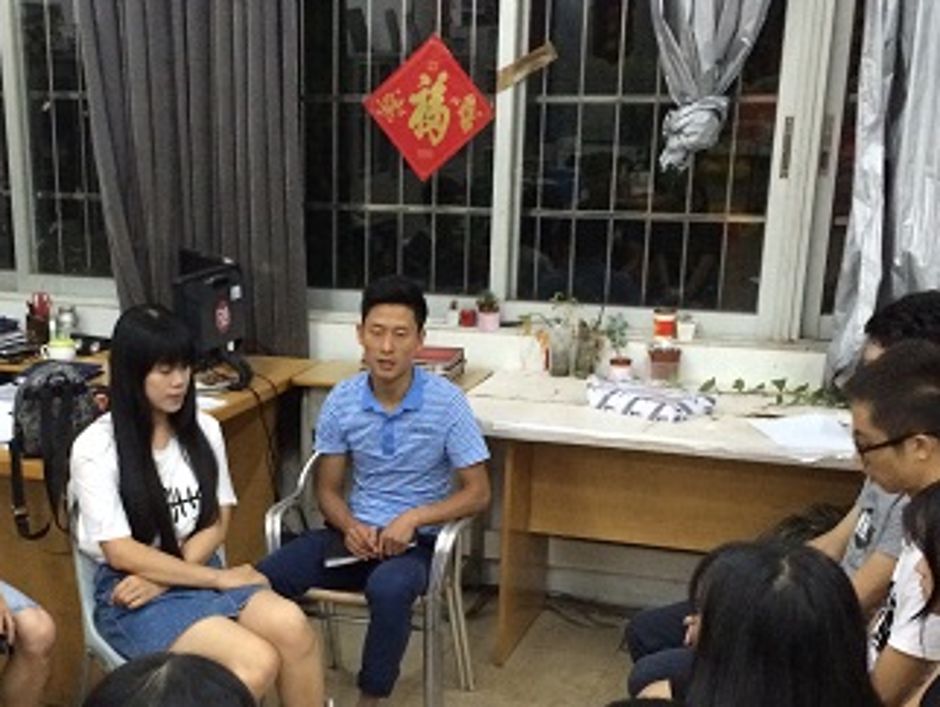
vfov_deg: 26.5
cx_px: 321
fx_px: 1467
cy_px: 570
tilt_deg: -18.5
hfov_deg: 35.2
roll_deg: -1.5
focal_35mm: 54
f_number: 2.2
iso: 320
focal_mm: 4.15
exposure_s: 1/17
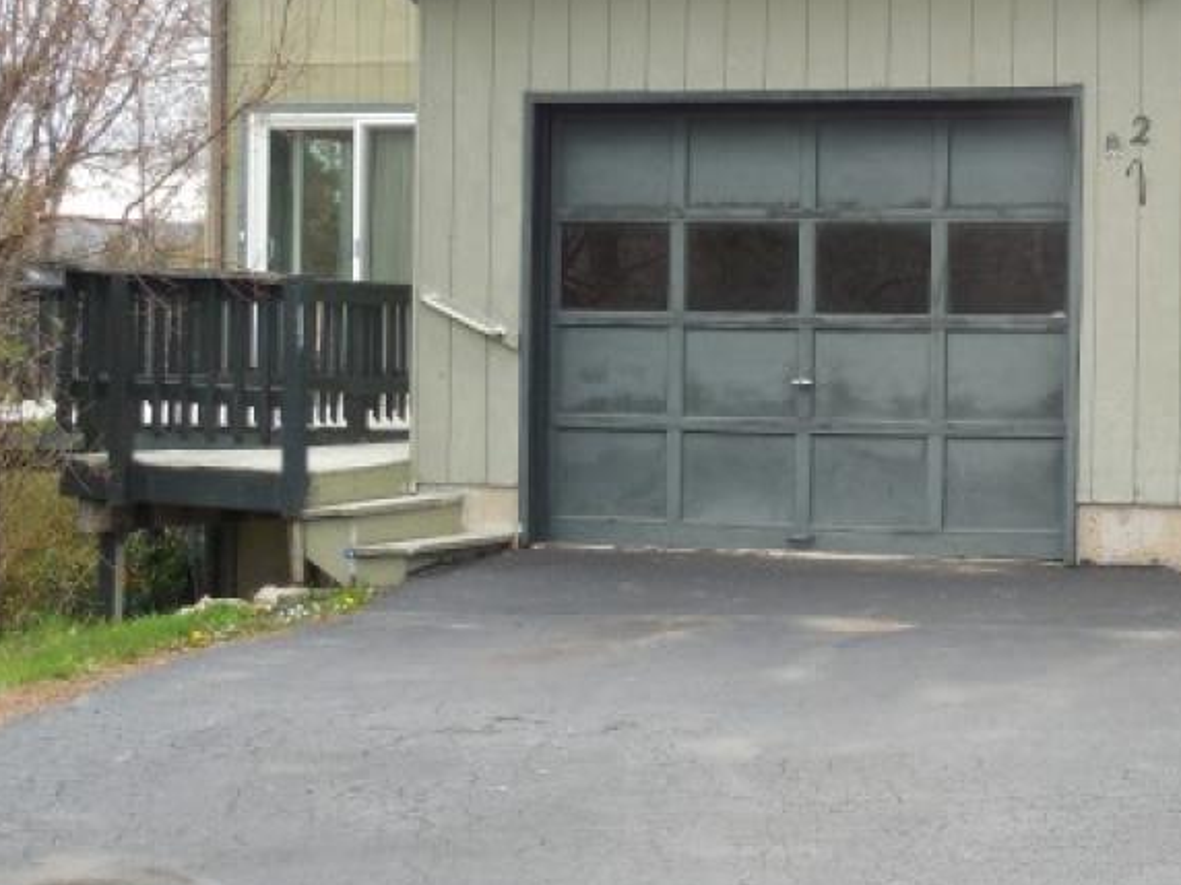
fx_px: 2934
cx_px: 1047
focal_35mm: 86
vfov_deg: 17.1
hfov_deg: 22.3
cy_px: 285
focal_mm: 8.7
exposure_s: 1/80
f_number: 4
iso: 125
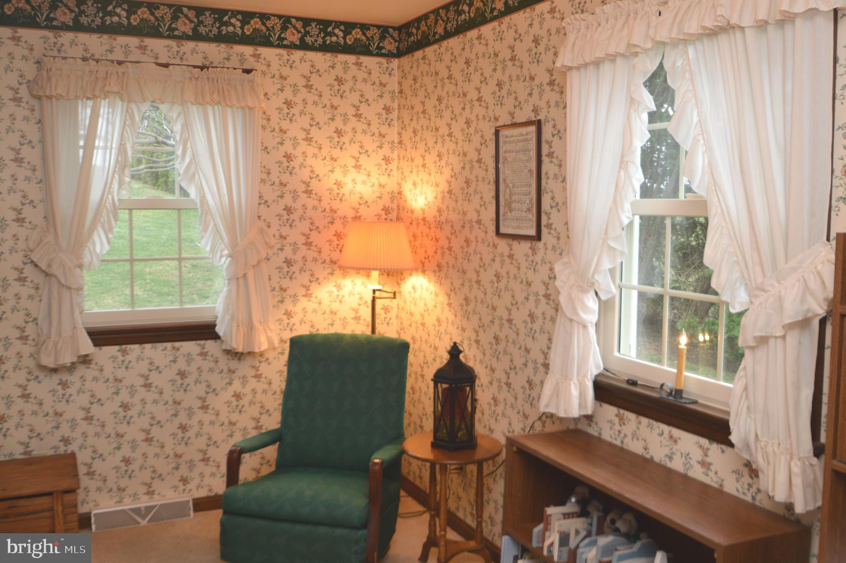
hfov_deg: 59.5
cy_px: 282
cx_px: 423
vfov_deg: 41.6
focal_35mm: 32
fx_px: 739
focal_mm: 21
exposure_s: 1/60
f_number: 4.5
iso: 560
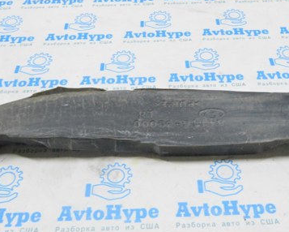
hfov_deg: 38.8
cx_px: 166
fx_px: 409
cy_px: 84
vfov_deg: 31.4
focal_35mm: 48
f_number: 20
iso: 6400
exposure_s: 1/15
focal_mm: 19
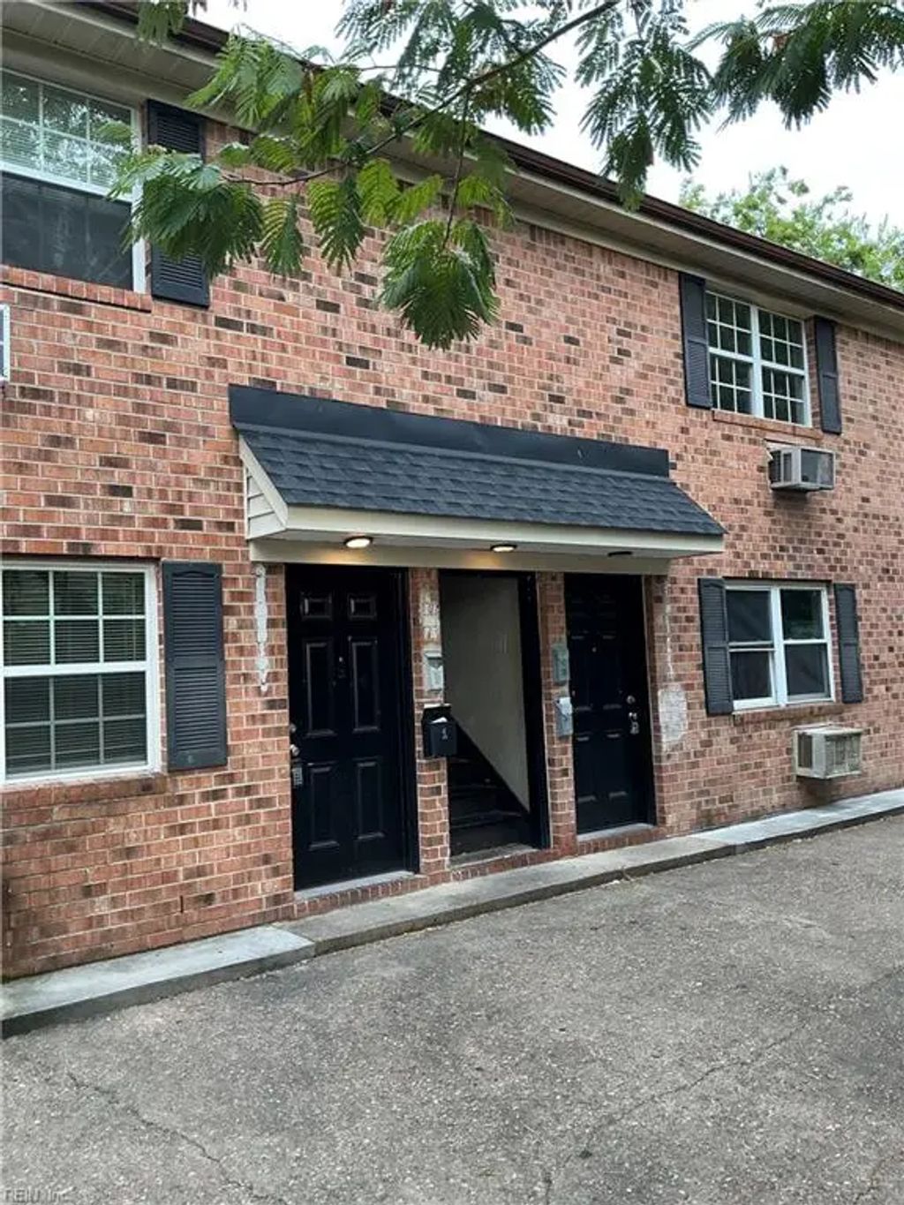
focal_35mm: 29
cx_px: 452
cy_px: 602
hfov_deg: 48.2
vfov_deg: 61.7
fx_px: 1010
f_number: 1.8
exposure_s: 1/120
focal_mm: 3
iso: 40
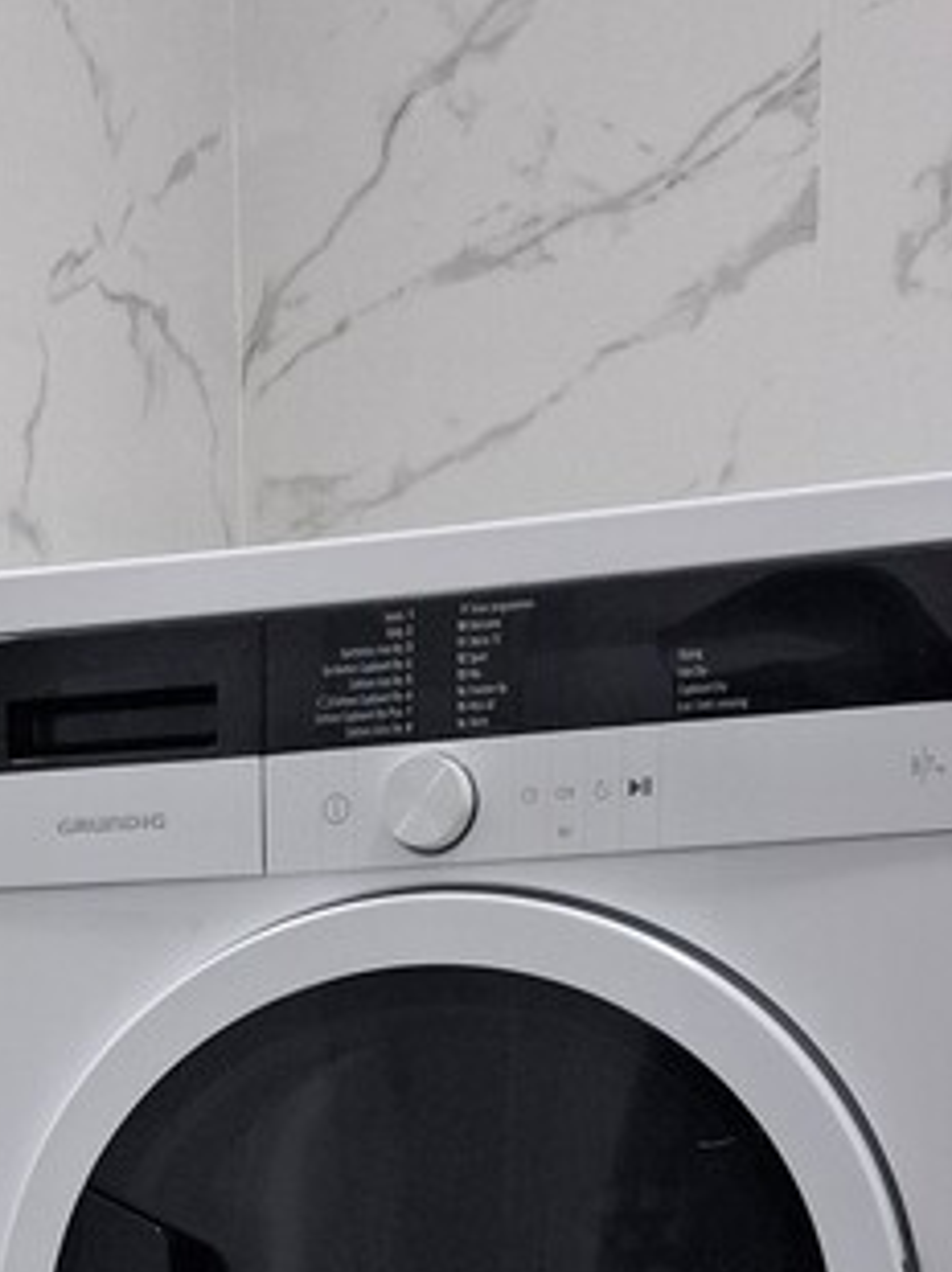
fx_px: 2791
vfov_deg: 21.6
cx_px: 164
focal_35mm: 76
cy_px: 1896
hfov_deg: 19.1
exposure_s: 1/100
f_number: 1.8
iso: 100
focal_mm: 5.54
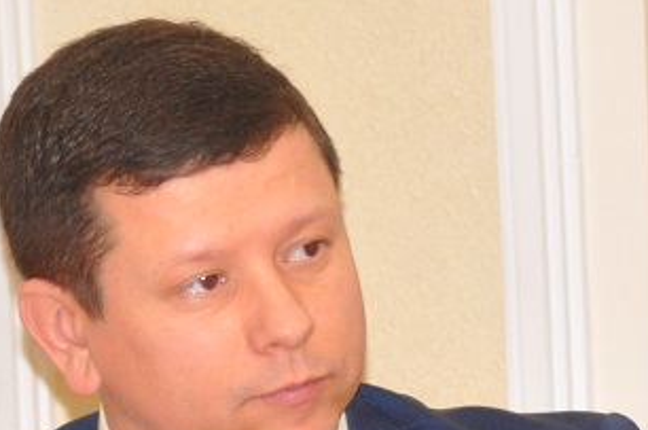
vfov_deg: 2.9
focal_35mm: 473
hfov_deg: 4.3
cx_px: 1250
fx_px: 8502
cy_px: 579
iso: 800
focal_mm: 75
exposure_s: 1/60
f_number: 5
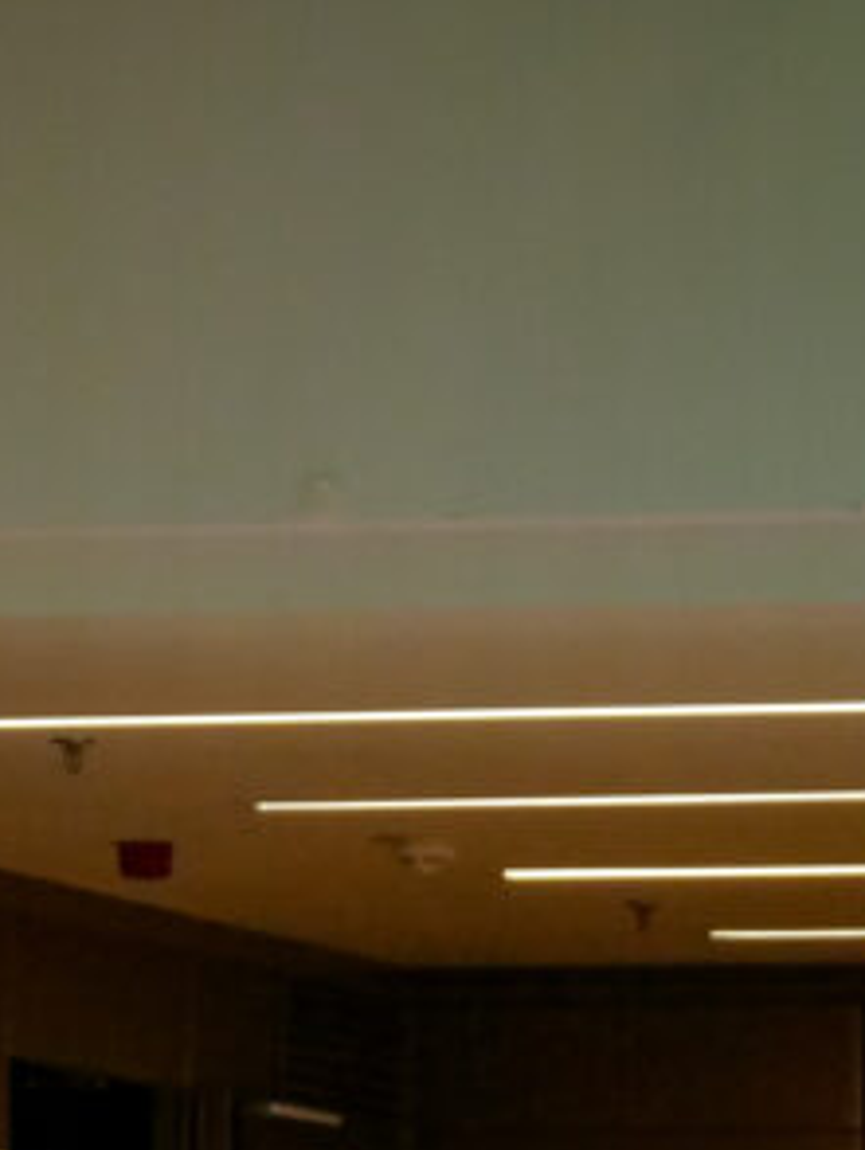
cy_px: 1651
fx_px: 10646
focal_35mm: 320
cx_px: 204
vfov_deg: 6.1
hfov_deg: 4.7
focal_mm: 46
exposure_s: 1/80
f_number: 4.9
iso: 3200
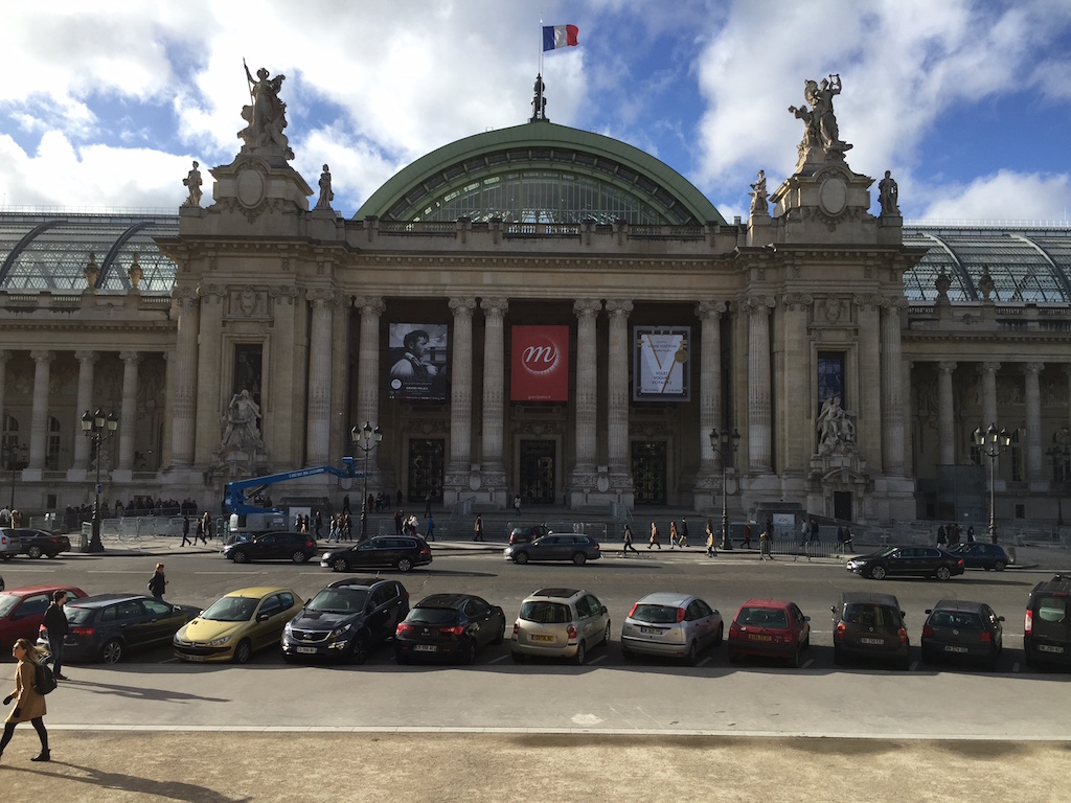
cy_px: 402
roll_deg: -1.0
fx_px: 897
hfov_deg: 61.7
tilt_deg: +4.4
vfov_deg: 48.2
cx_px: 536
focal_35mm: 29
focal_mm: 4.15
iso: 32
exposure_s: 1/1412
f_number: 2.2
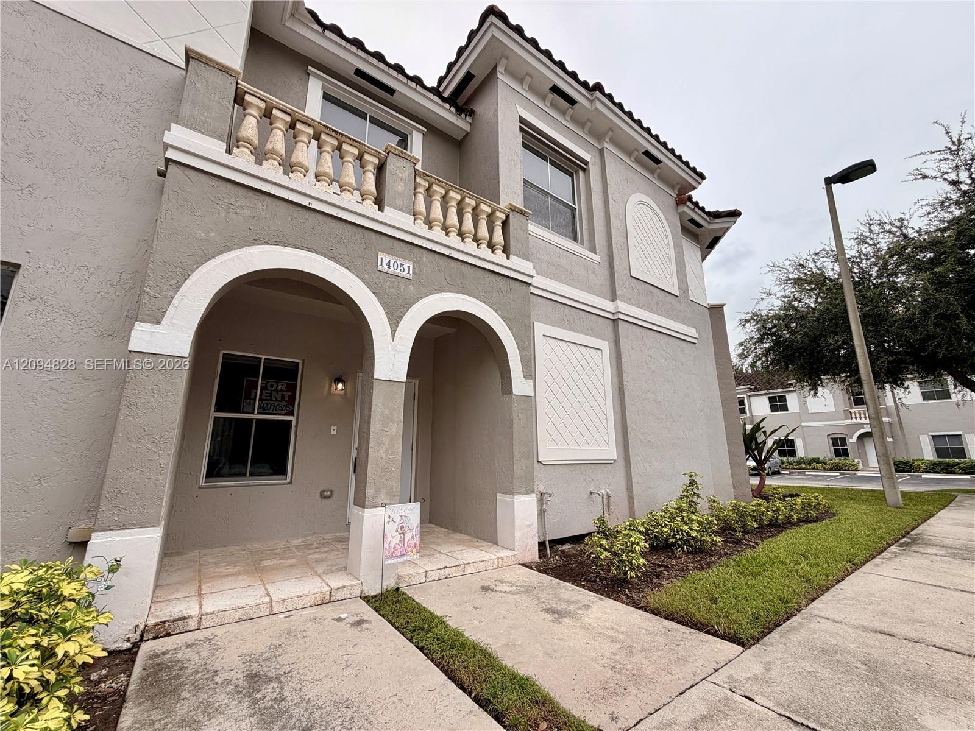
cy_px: 366
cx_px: 488
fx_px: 394
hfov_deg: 102.1
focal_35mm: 14
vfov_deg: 85.7
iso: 40
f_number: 2.2
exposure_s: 1/694
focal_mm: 2.22
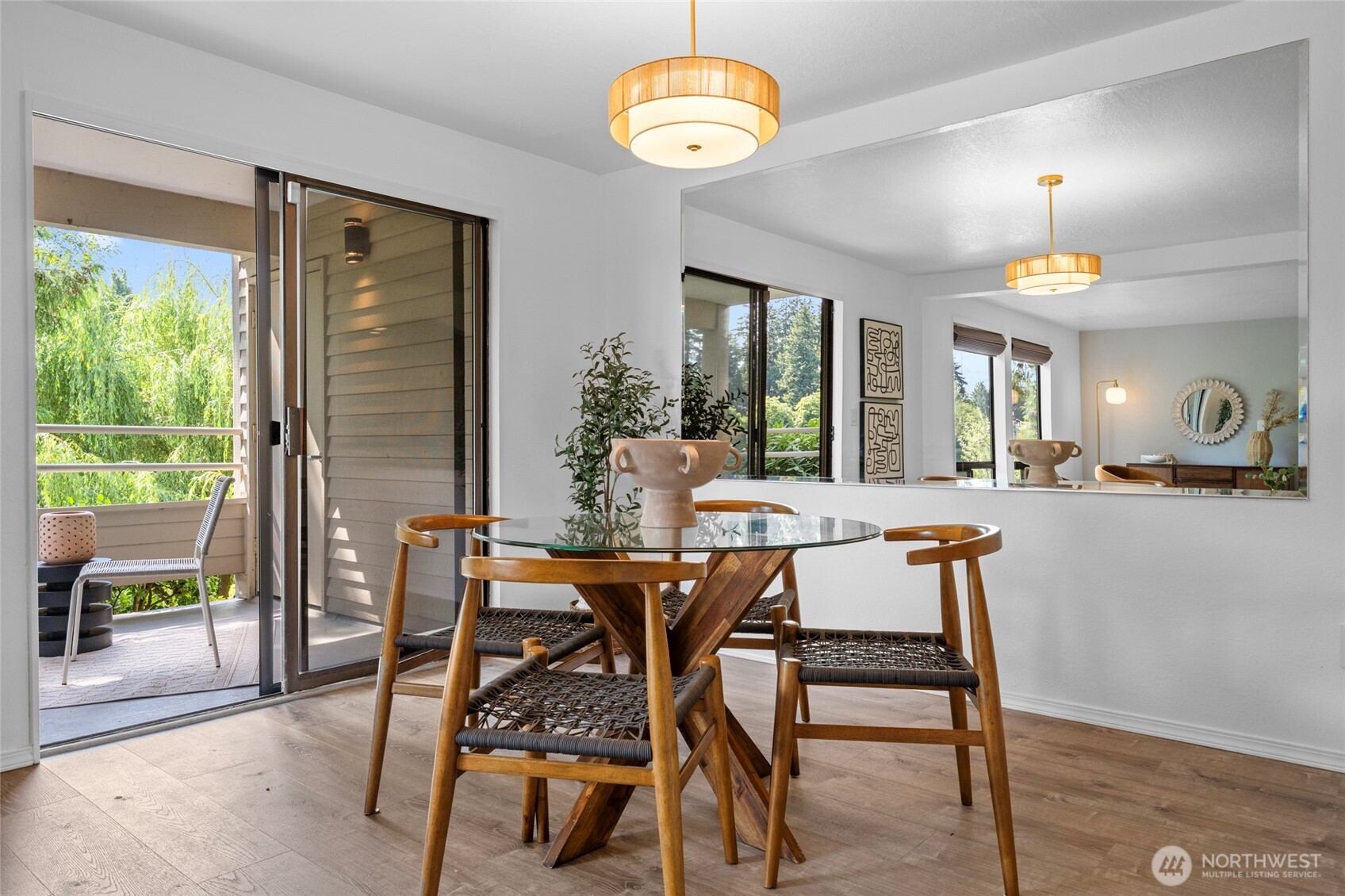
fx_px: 896
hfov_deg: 73.8
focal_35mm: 24
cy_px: 448
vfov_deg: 53.1
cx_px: 672
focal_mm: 24
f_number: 8
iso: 250
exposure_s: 1/13
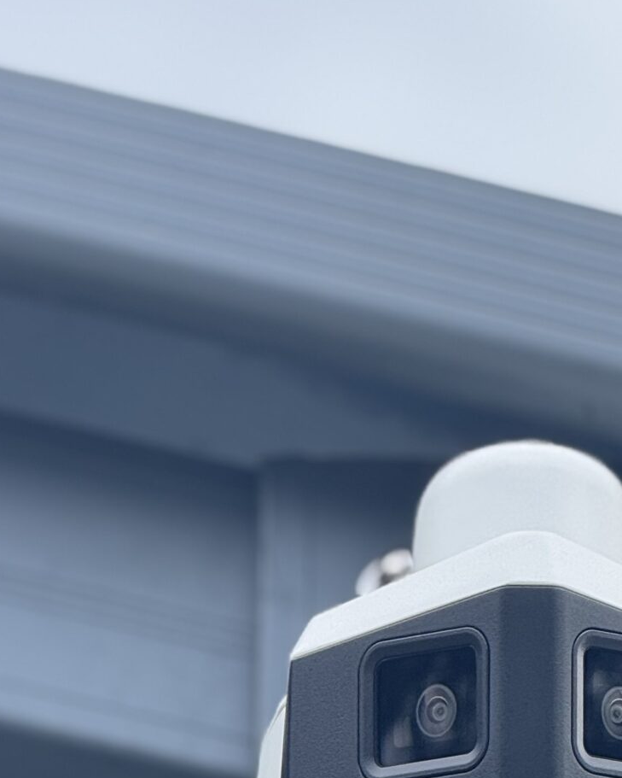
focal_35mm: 329
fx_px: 7569
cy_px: 995
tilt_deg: +28.5
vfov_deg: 5.8
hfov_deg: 4.7
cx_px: 540
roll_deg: +0.6
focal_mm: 15.66
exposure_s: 1/293
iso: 50
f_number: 2.8
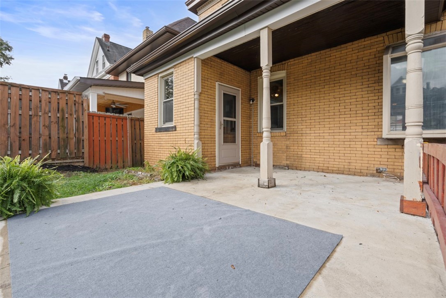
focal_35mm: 16
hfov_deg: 96.7
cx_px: 223
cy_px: 149
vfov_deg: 73.7
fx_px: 198
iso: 400
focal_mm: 16
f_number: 8
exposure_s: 1/125
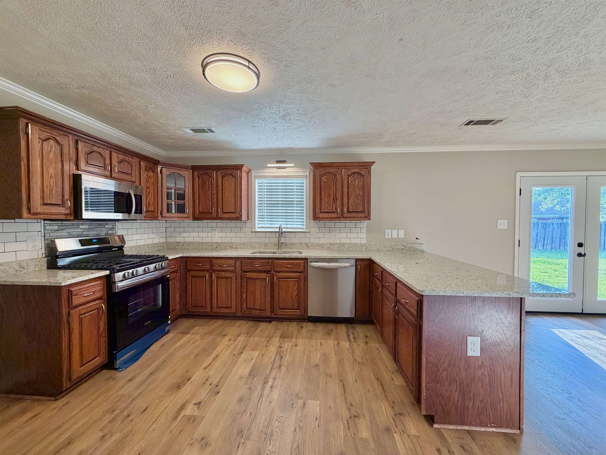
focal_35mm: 14
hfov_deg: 102.1
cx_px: 303
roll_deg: +0.8
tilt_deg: -1.8
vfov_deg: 85.7
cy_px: 228
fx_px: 245
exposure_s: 1/120
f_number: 2.2
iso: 250
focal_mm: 2.22
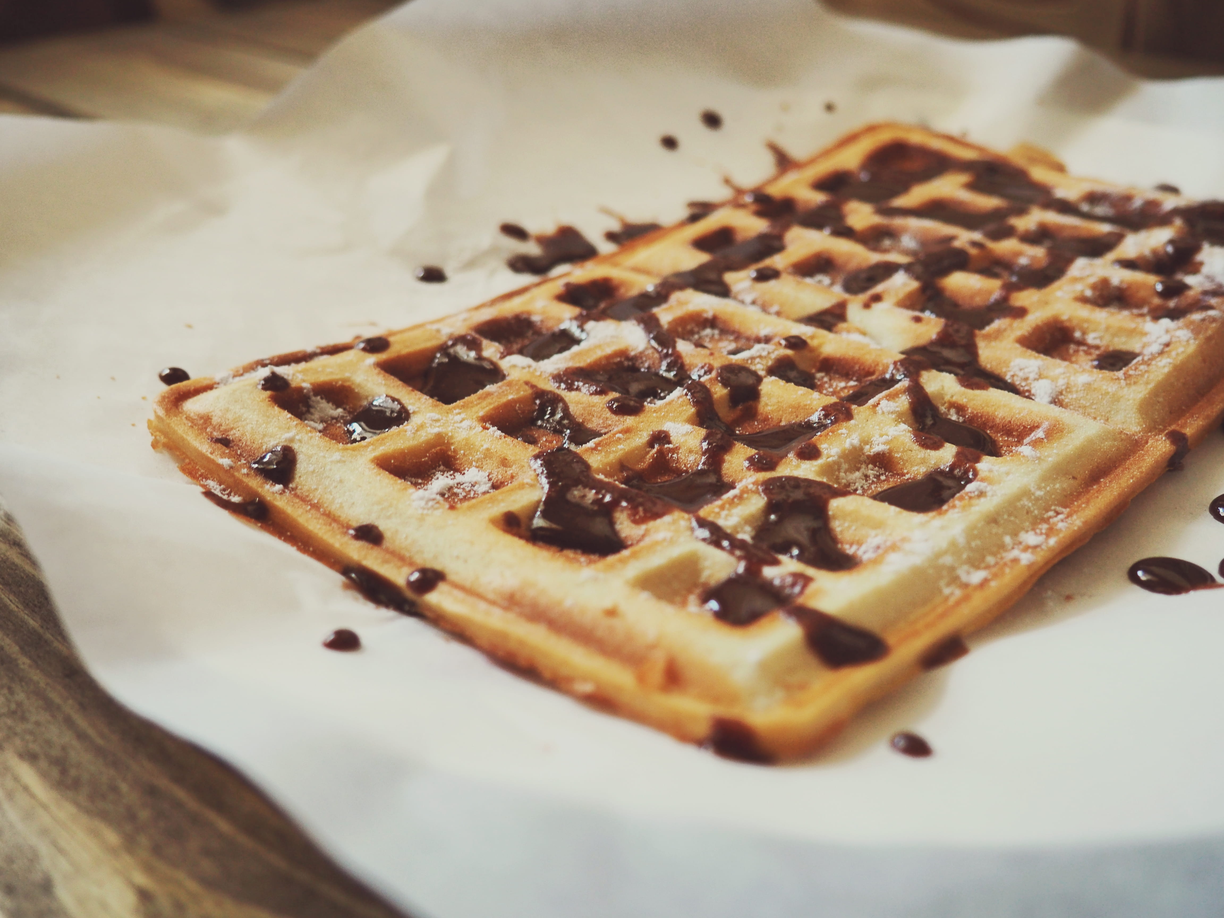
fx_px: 1344
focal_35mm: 38
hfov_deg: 49.0
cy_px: 459
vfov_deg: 37.7
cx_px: 612
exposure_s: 1/15
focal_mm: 19
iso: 320
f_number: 4
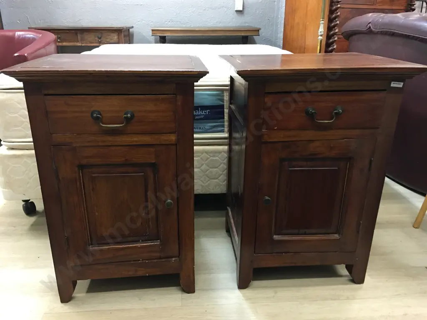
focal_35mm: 29
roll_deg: -1.5
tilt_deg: -18.8
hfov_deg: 61.7
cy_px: 160
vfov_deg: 48.2
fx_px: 358
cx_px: 214
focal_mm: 4.15
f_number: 2.2
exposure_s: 1/10
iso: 80
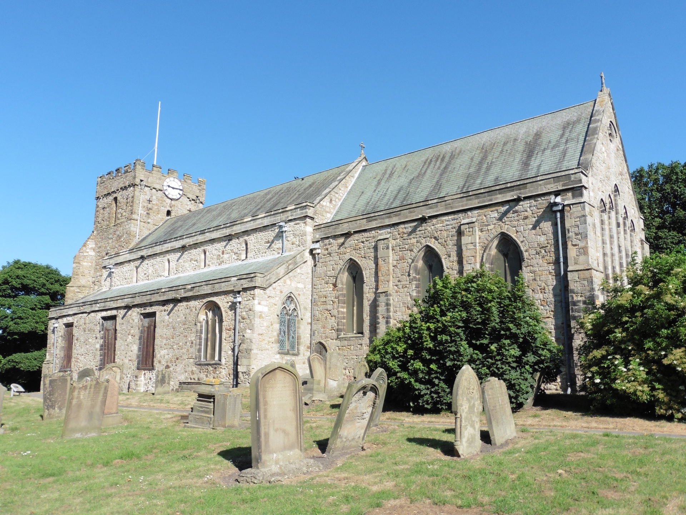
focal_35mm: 30
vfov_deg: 46.8
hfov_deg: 60.0
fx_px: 595
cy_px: 258
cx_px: 343
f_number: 4.5
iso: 100
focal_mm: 5.4
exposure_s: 1/640
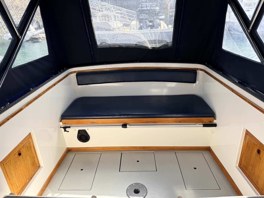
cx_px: 132
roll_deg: +2.2
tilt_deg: -23.4
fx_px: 183
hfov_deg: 71.6
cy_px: 99
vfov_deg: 56.8
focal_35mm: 24
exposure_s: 1/1005
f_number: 1.78
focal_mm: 6.76
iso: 80
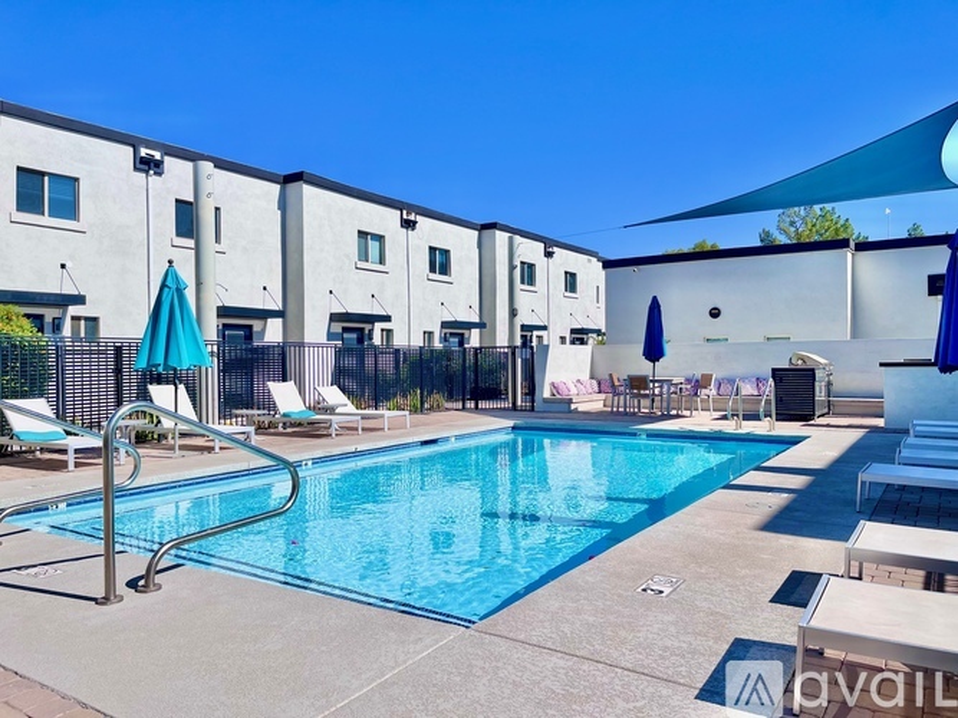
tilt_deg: -0.4
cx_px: 479
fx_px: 719
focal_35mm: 26
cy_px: 359
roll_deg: +0.7
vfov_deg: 53.0
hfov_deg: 67.3
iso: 50
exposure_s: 1/4854
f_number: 1.6
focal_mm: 5.1
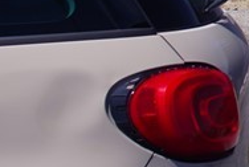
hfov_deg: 9.2
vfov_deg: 6.6
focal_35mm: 199
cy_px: -232
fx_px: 1378
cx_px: 612
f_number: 5
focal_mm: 23
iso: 100
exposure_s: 1/800
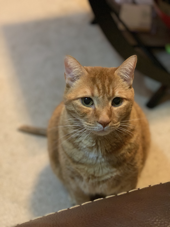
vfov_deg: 36.8
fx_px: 340
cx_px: 85
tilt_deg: -45.0
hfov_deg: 28.0
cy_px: 114
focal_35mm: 52
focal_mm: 6
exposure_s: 1/30
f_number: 2.4
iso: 640
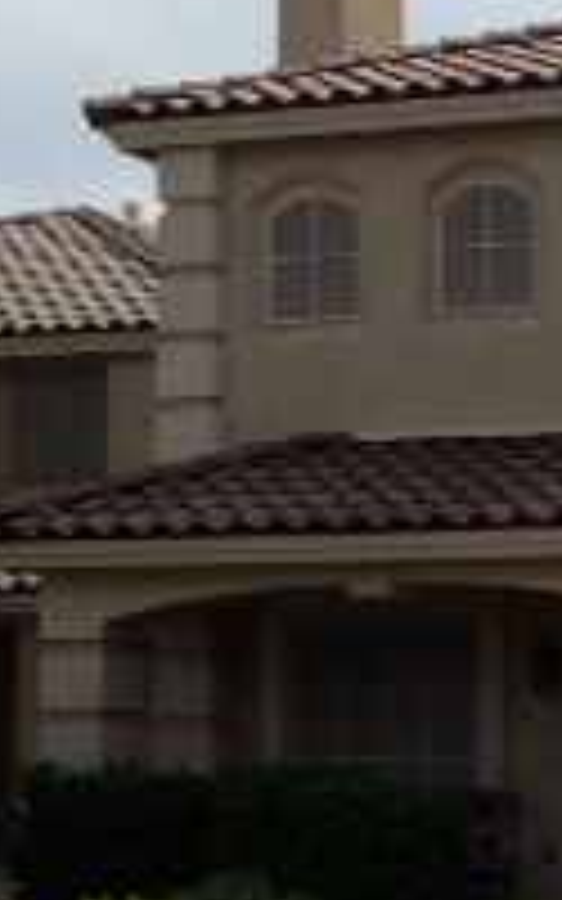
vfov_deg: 18.3
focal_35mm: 112
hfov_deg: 11.1
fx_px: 2745
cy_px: 792
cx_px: 899
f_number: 2.4
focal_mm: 4.13
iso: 50
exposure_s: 1/2857
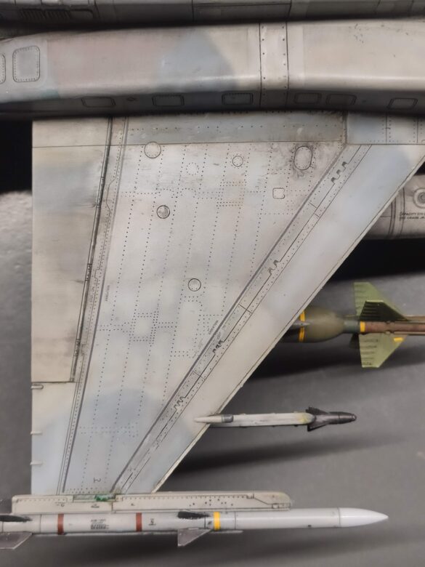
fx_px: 426
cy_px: 284
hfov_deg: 53.1
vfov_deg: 67.3
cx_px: 212
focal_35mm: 26
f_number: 1.75
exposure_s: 1/100
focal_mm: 4.77
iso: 1088
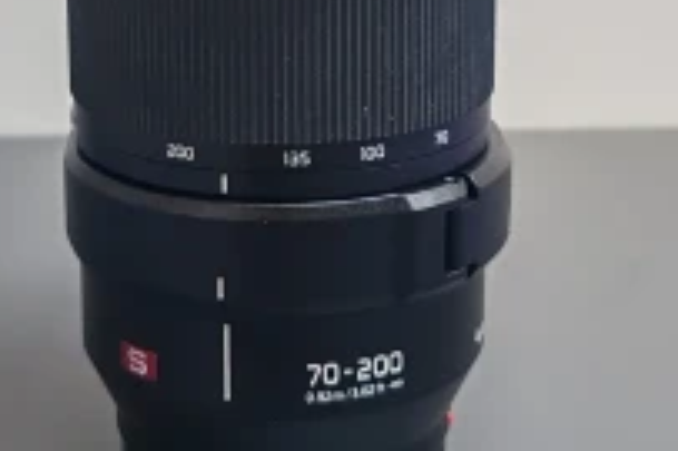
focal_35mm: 82
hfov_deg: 24.7
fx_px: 1543
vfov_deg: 16.1
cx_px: 274
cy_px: -53
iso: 1250
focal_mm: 6.12
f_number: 1.9
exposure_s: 1/100
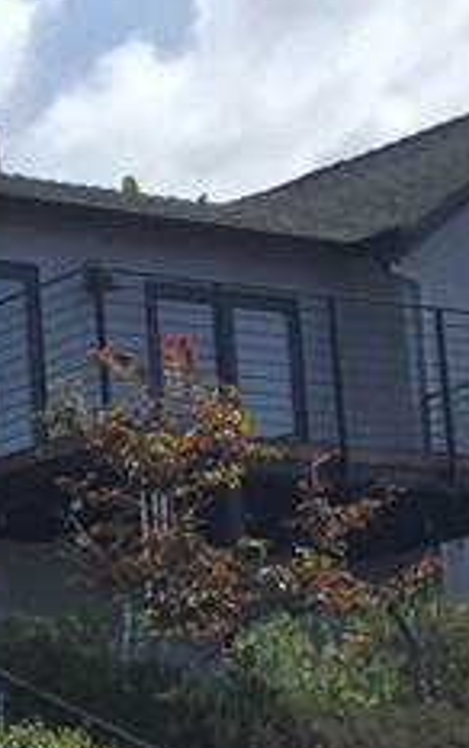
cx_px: -453
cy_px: 745
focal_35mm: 135
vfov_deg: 15.2
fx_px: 2756
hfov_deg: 9.2
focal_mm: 4.15
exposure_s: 1/2475
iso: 32
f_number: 2.2
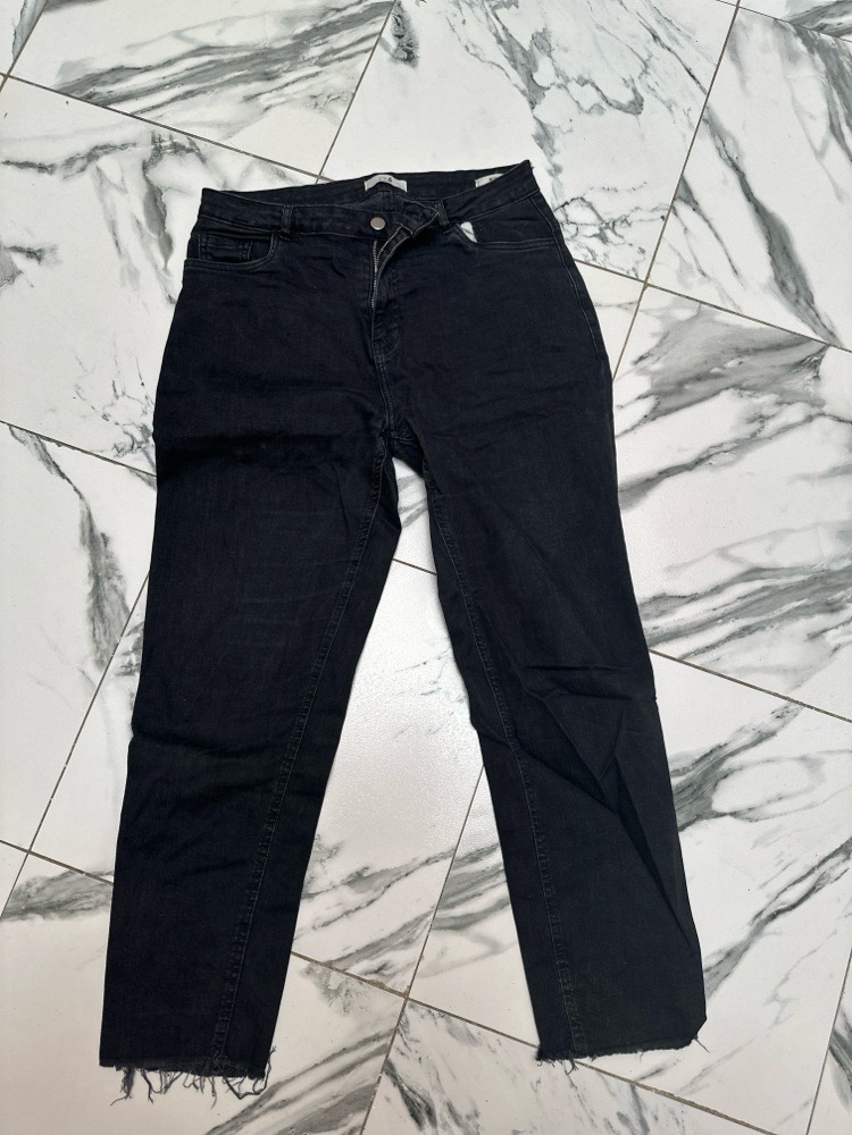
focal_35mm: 24
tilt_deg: -79.8
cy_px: 568
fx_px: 788
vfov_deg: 71.6
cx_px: 426
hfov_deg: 56.8
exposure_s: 1/121
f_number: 1.78
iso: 160
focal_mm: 6.86
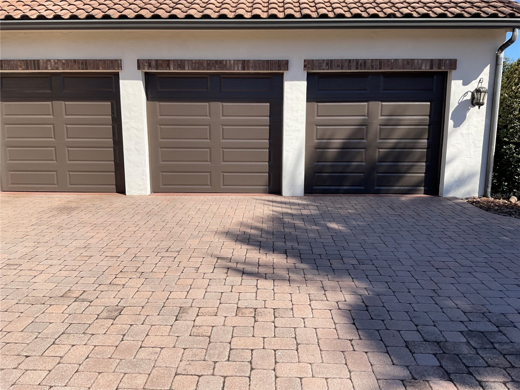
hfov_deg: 61.7
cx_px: 260
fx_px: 436
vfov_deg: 48.2
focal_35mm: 29
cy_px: 195
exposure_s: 1/1912
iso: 16
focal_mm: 3
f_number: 1.8
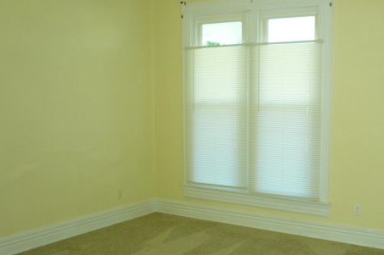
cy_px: 168
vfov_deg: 31.0
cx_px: 266
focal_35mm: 43
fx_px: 458
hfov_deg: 44.5
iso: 100
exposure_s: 1/40
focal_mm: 4.6
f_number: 2.8
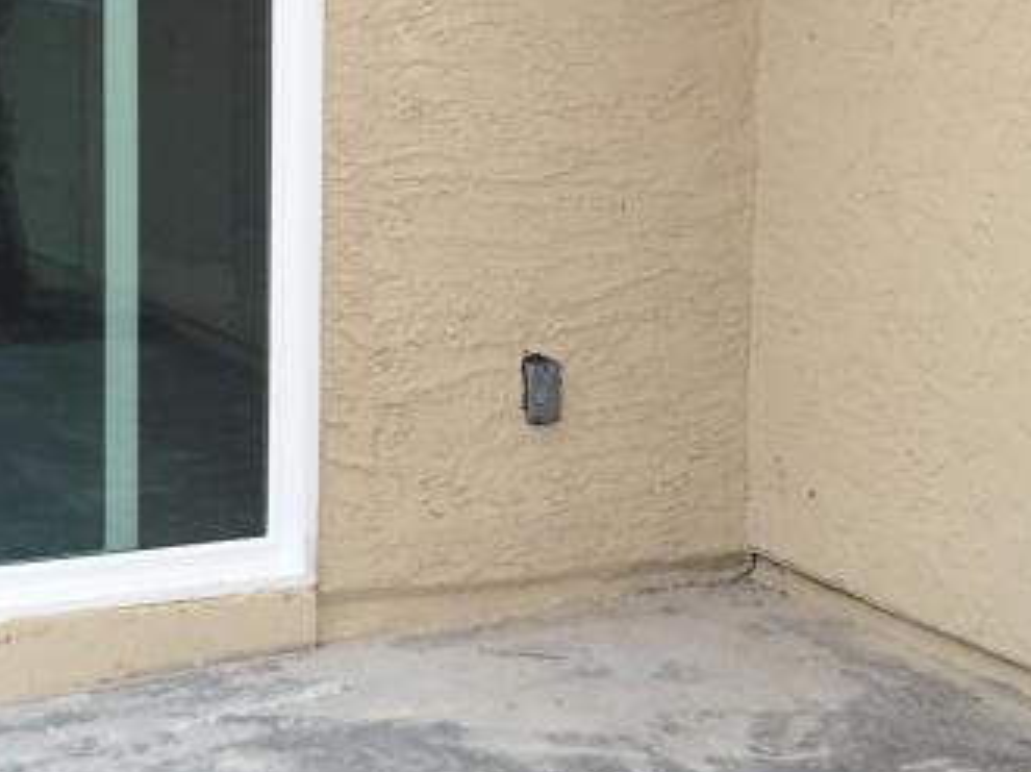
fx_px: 2679
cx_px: 419
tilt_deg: -10.3
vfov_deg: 16.4
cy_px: 294
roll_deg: -0.5
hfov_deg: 21.8
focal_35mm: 90
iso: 32
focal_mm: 4.15
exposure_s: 1/1026
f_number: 2.2
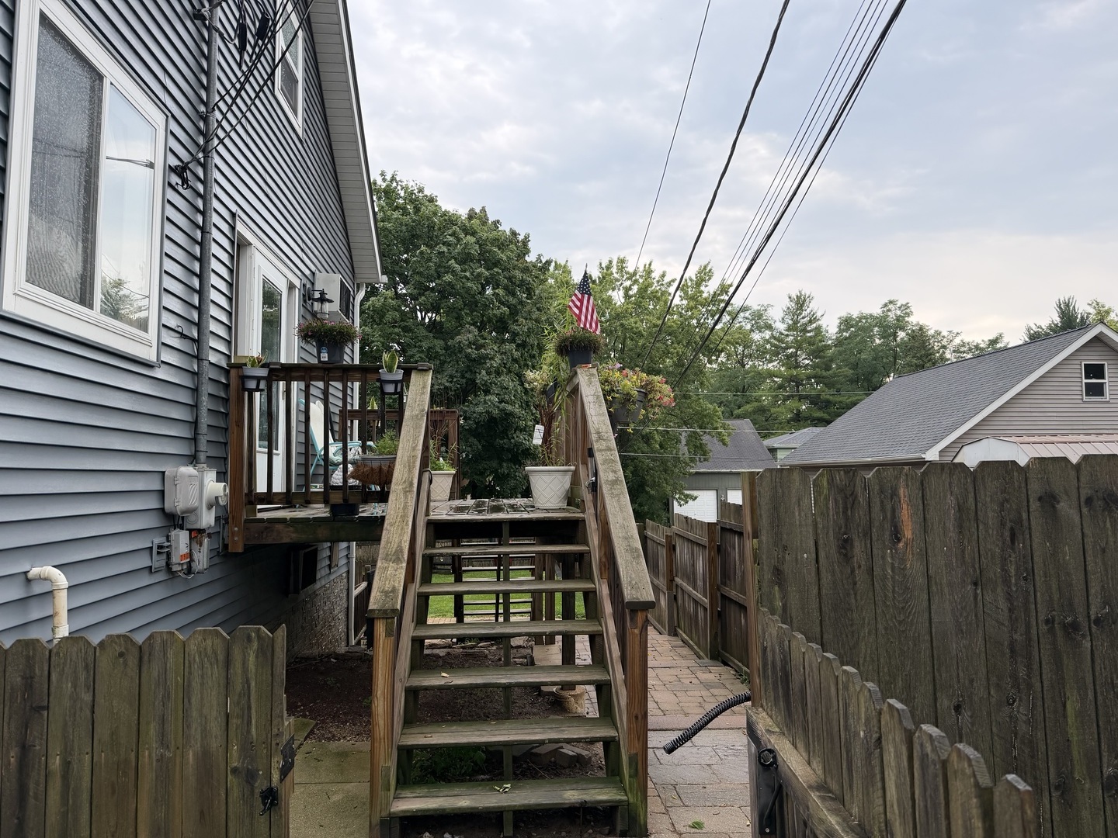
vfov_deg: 56.8
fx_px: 775
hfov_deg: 71.6
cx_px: 559
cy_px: 419
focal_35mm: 24
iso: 80
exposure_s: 1/547
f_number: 1.78
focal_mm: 6.76
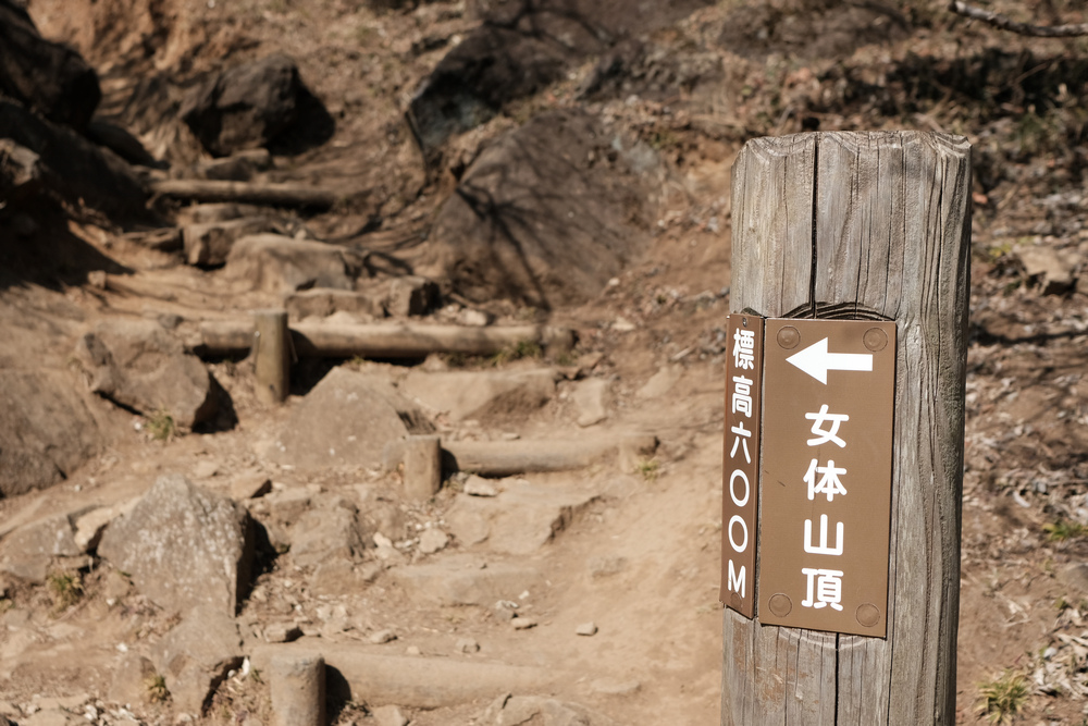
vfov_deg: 37.9
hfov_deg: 54.4
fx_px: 1058
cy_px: 363
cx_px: 544
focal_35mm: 35
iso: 200
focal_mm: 23
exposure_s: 1/1900
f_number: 3.6
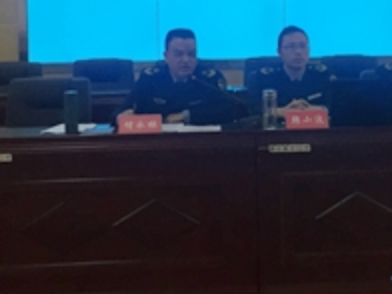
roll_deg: -0.4
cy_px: 45
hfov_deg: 26.2
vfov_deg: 19.6
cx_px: 248
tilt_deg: -2.5
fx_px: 838
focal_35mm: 74
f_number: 2.2
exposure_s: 1/33
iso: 40
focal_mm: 4.15
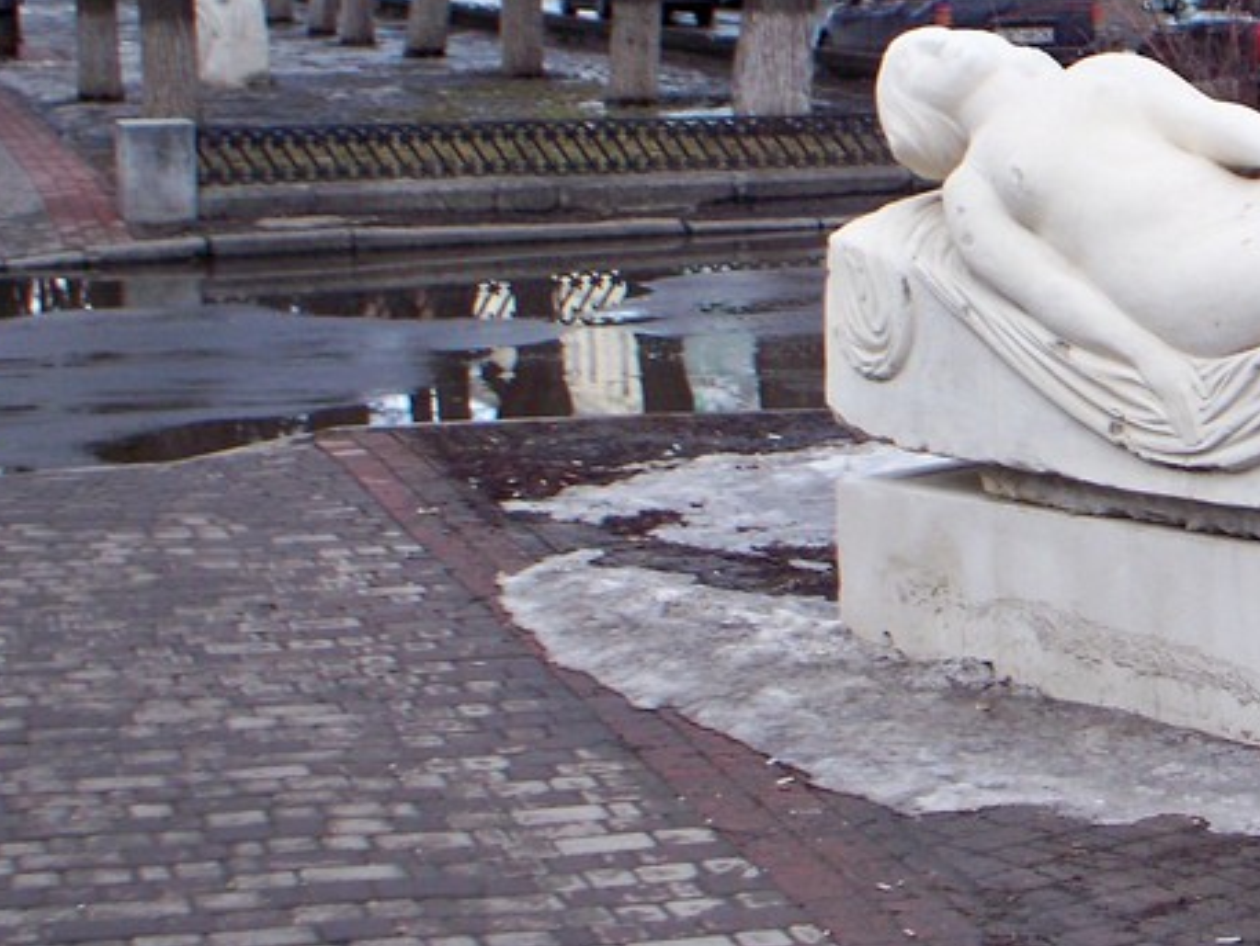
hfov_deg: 19.0
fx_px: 3568
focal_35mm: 98
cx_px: 1461
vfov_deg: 15.1
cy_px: 477
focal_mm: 7.54
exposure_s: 1/100
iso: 80
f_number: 2.8
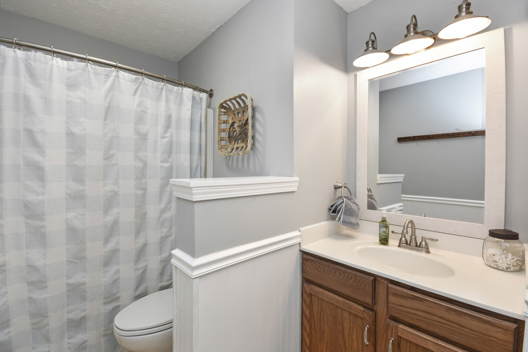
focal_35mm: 15
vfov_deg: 77.3
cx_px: 264
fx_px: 220
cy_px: 176
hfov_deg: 100.4
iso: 250
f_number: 4
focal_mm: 10
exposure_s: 1/60
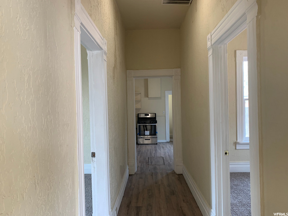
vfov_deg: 53.1
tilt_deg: -0.8
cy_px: 108
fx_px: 216
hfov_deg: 67.3
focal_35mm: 26
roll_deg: +1.3
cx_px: 144
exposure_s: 1/60
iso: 50
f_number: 1.8
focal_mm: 4.25
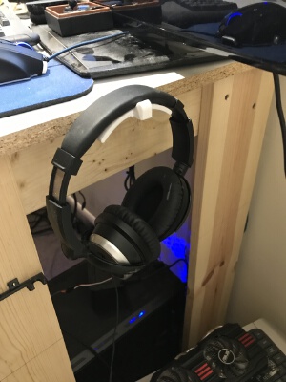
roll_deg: +2.1
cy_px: 191
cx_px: 143
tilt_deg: -35.2
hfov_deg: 49.7
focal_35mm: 28
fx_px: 308
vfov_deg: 63.4
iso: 100
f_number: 1.8
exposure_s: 1/6
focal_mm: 3.99
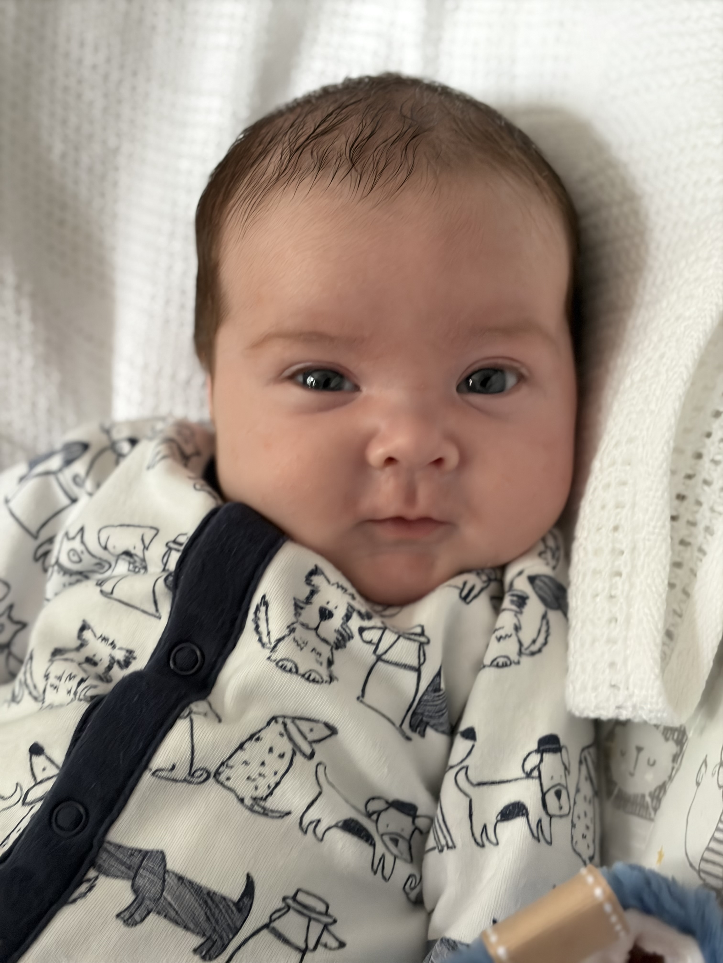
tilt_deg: -43.5
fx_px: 1448
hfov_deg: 28.0
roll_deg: +11.9
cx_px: 362
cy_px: 482
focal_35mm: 52
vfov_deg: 36.8
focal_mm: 5.96
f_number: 1.6
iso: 160
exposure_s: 1/40
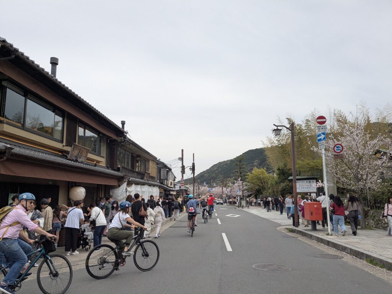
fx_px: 306
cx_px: 196
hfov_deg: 65.3
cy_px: 147
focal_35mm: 27
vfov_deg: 51.4
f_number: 1.73
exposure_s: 1/3891
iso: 106
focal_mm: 4.38
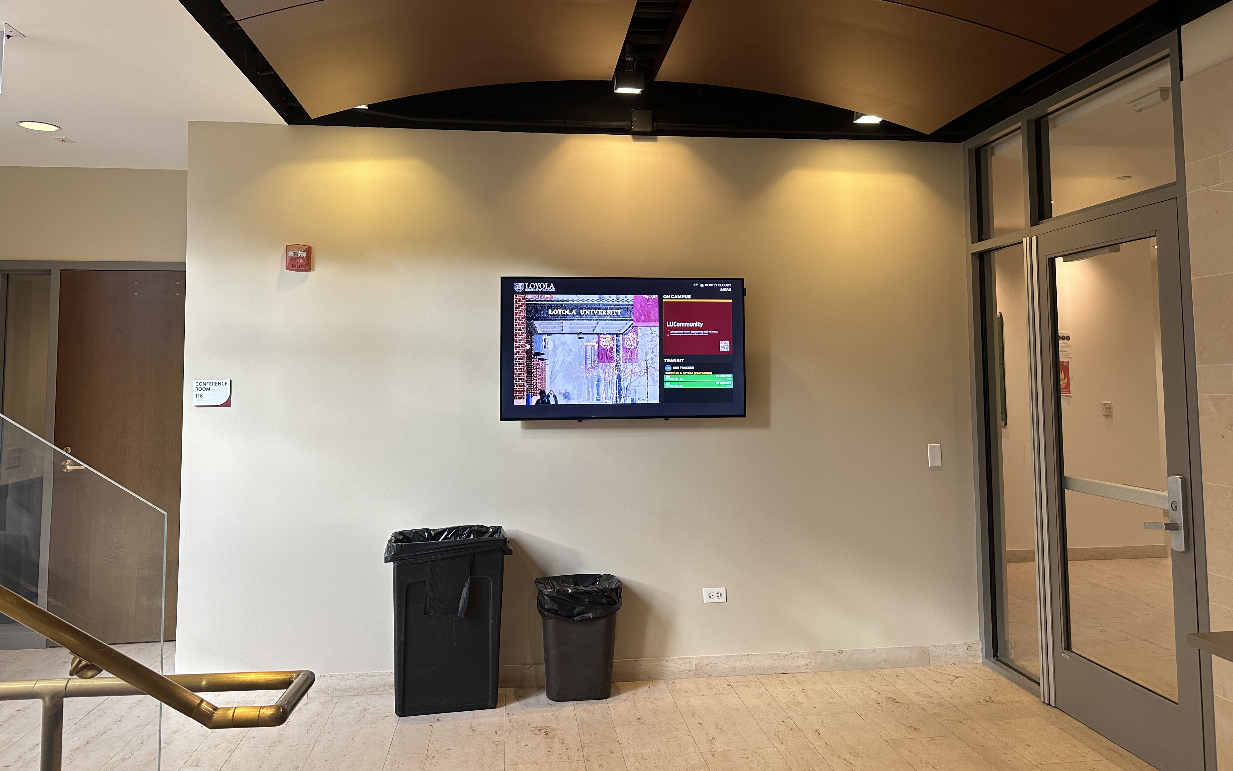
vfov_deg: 47.4
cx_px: 620
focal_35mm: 26
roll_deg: +0.6
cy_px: 322
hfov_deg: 70.4
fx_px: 874
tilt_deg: +4.5
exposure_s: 1/154
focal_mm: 6.86
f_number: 1.78
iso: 100
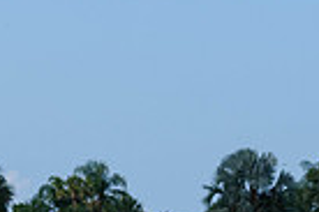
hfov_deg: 4.6
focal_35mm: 442
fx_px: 3916
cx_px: 513
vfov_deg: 3.1
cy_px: 340
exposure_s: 1/800
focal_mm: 70
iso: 200
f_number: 7.1
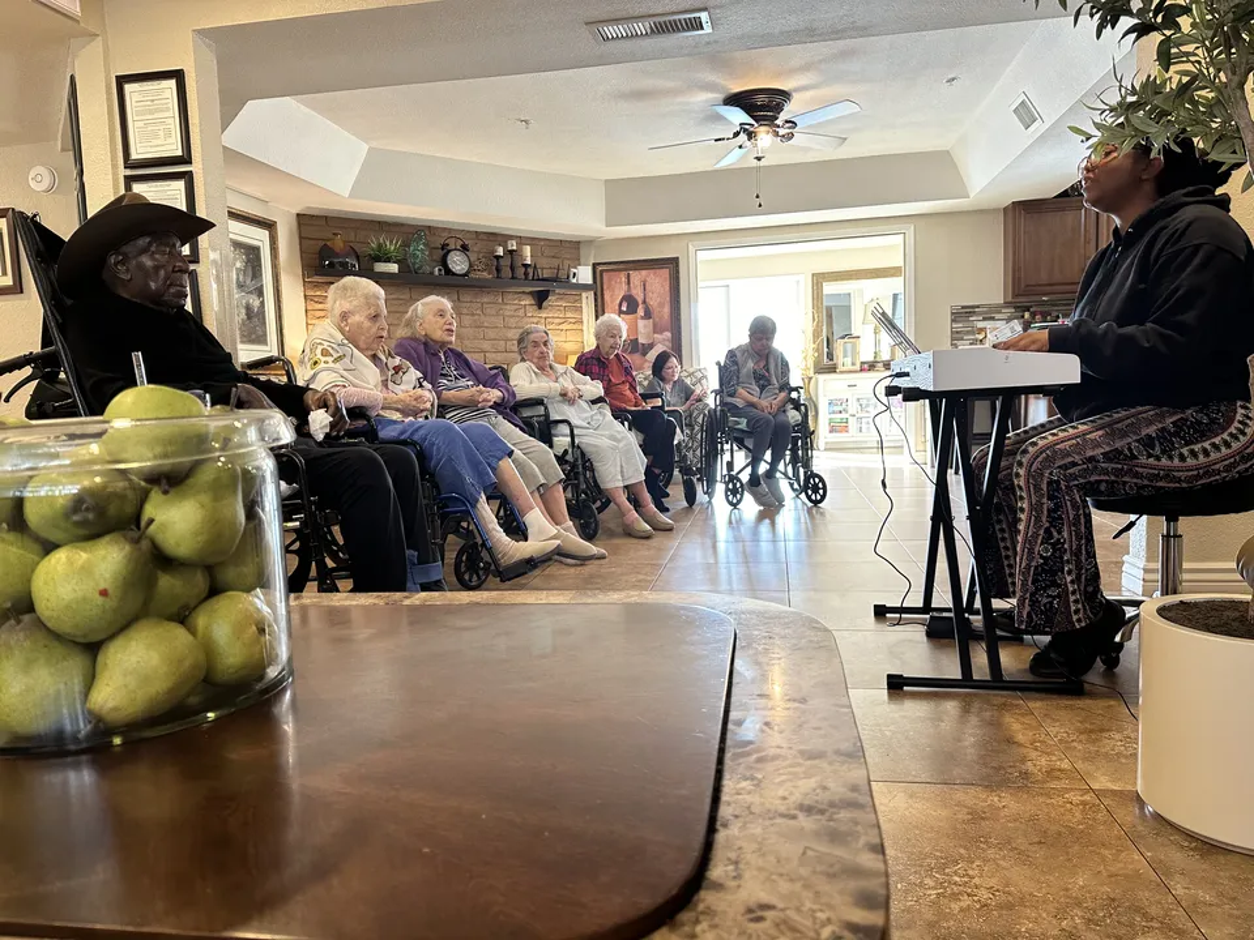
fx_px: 869
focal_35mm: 24
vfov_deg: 56.8
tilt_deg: -5.1
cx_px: 627
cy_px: 470
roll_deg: +1.9
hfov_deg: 71.6
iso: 200
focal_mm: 6.9
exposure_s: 1/60
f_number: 1.8
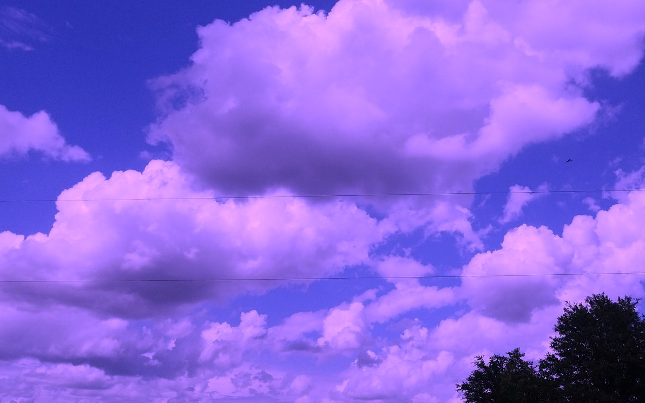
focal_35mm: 37
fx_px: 650
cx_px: 409
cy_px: 188
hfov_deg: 52.1
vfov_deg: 34.4
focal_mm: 4.25
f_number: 1.7
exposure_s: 1/5152
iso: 50
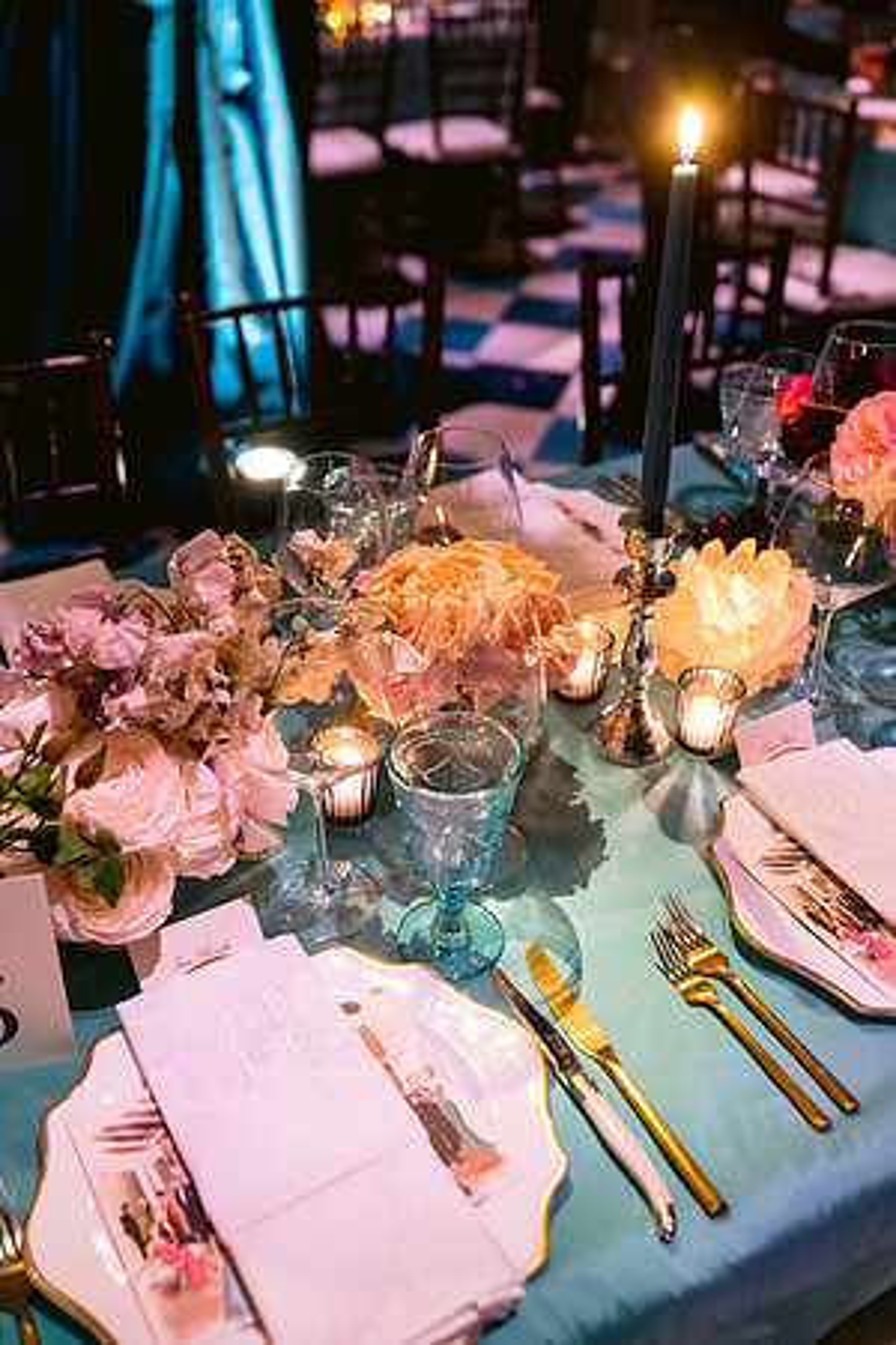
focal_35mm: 35
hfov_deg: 37.9
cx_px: 448
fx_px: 1307
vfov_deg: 54.4
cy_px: 672
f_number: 2.8
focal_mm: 35
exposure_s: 1/40
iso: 1600
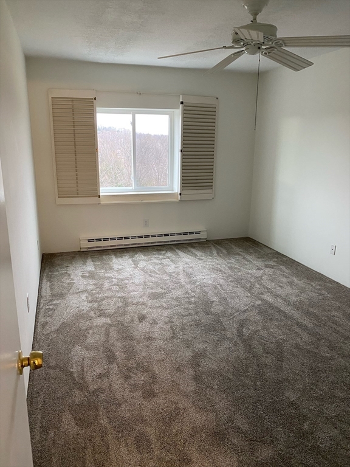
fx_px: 351
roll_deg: -0.6
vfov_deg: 67.3
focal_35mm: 26
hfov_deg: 53.1
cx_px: 175
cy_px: 234
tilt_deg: -12.8
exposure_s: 1/60
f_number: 1.8
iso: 200
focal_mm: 4.25
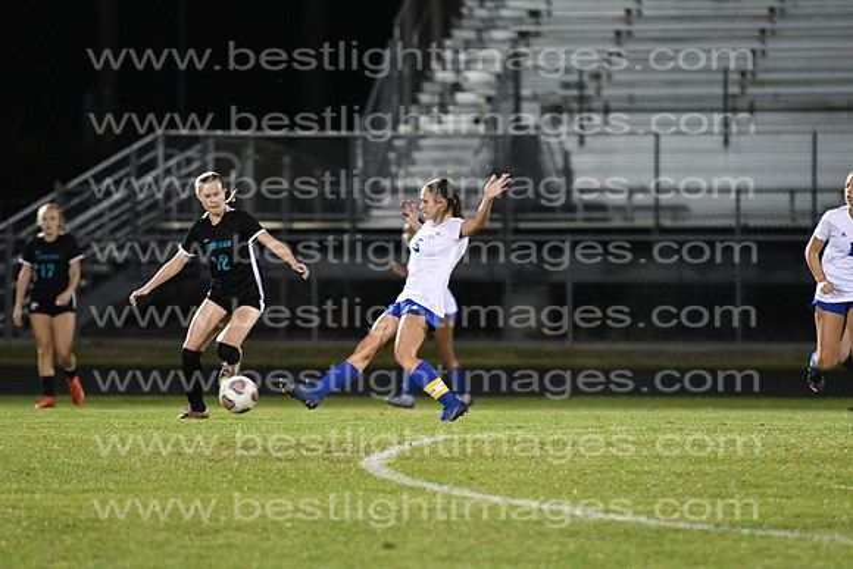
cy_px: 284
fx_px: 7110
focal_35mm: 300
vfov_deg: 4.6
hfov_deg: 6.9
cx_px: 426
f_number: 2.8
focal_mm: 200
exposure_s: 1/800
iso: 5600
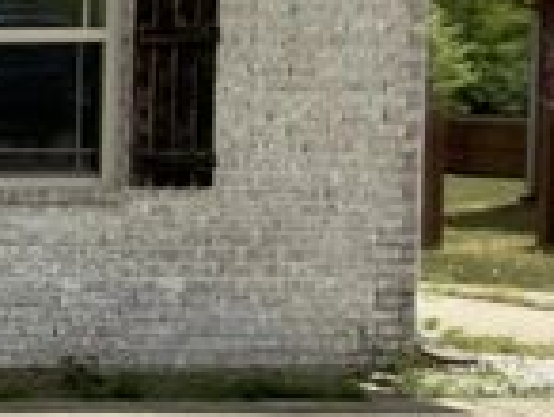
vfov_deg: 11.8
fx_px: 2020
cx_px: -1176
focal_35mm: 126
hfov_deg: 10.4
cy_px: 87
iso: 16
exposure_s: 1/950
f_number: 2.2
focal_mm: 2.22
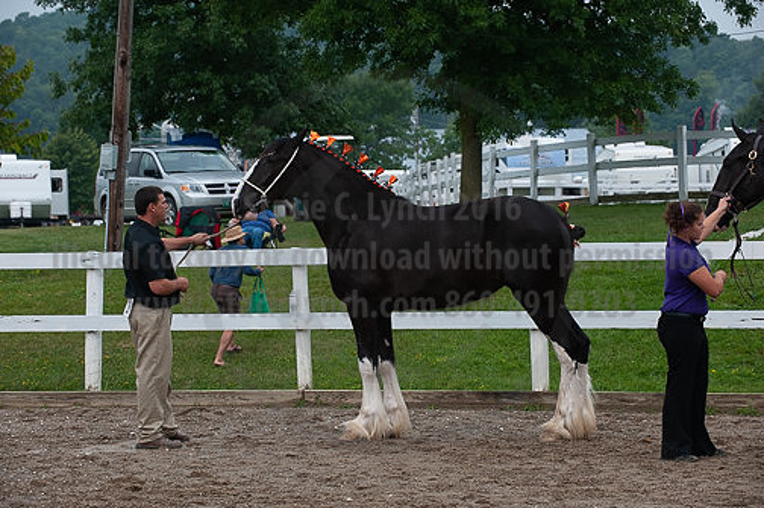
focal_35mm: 125
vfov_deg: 10.9
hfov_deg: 16.4
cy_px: 254
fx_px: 2650
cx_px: 382
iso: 640
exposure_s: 1/1250
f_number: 5.6
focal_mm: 125
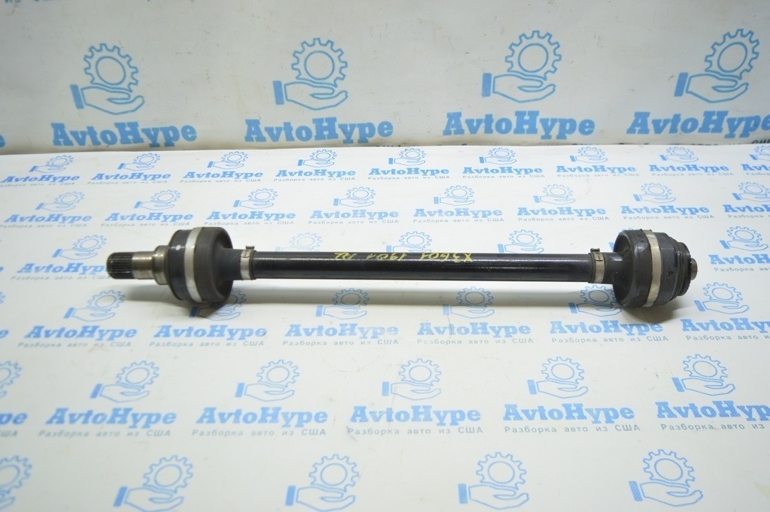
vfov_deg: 43.5
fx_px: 641
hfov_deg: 62.0
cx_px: 385
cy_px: 256
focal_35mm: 30
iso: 400
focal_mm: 20
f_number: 3.5
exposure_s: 1/40
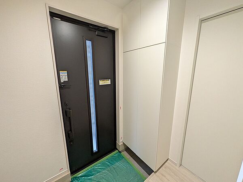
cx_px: 122
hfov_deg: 102.1
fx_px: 98
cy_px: 91
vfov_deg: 85.7
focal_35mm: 14
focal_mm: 1.83
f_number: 2.2
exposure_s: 1/40
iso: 518
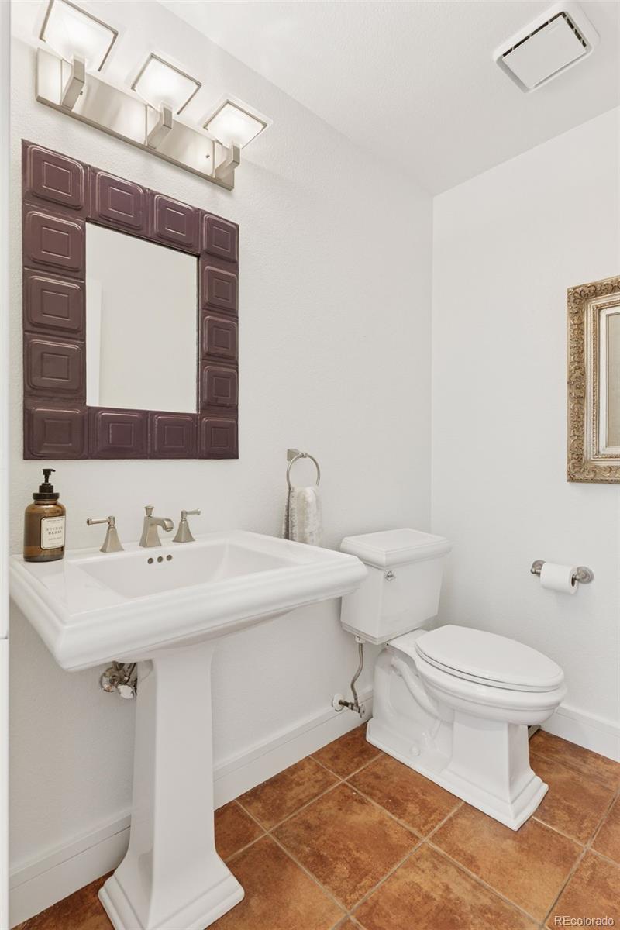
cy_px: 465
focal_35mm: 18
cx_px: 310
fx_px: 465
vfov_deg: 90.0
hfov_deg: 67.4
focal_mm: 18
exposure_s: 1/4
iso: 400
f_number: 8
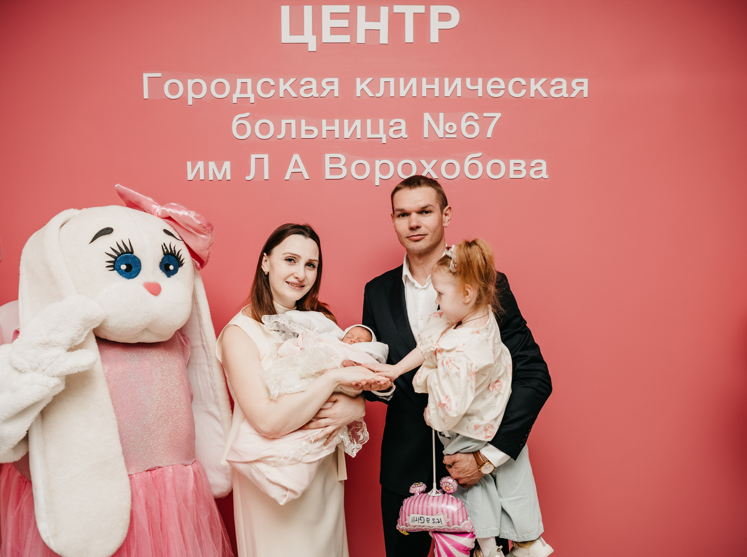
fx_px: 639
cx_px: 374
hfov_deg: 60.6
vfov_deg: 47.1
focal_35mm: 30
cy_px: 285
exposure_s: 1/160
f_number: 4
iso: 125
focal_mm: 26
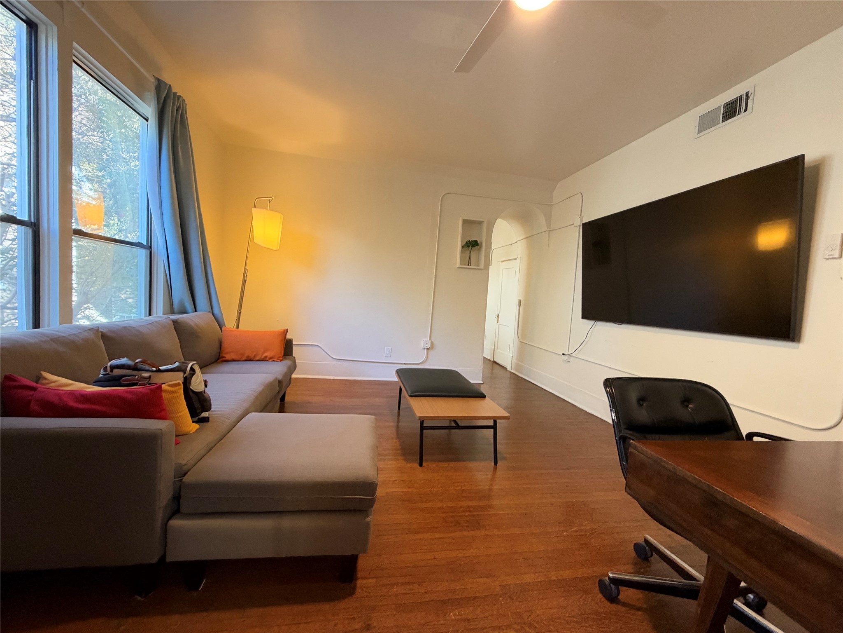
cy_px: 316
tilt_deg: -3.3
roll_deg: -3.4
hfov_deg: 102.1
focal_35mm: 14
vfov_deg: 85.7
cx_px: 422
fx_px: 341
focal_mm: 2.22
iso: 400
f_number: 2.2
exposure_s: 1/60
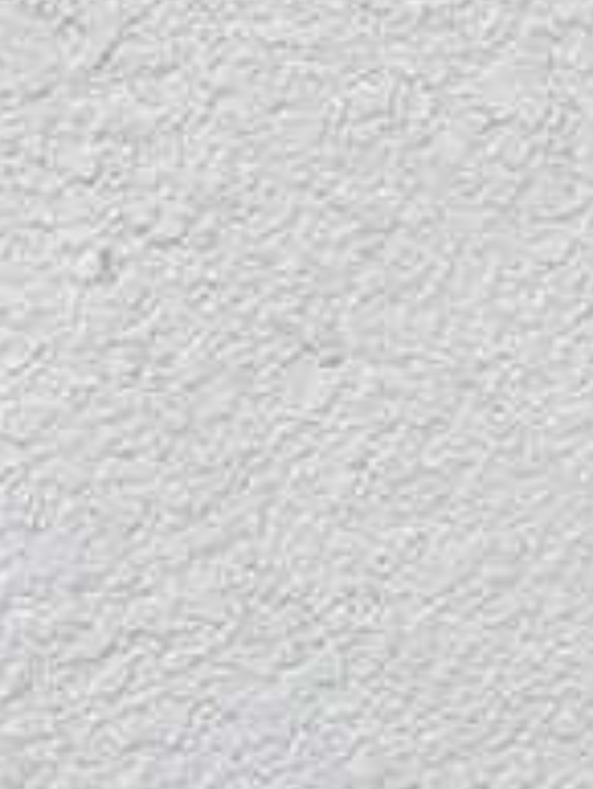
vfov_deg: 10.7
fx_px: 3879
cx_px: 1922
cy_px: 1551
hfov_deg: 7.4
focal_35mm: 170
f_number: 1.78
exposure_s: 1/484
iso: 80
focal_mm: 6.76
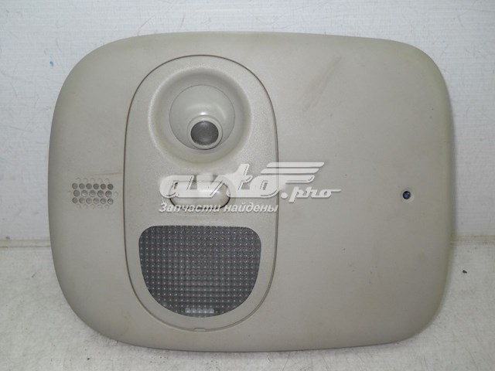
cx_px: 248
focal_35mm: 41
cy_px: 186
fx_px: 586
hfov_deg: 45.8
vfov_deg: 35.1
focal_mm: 6.72
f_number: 5.5
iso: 80
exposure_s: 1/30
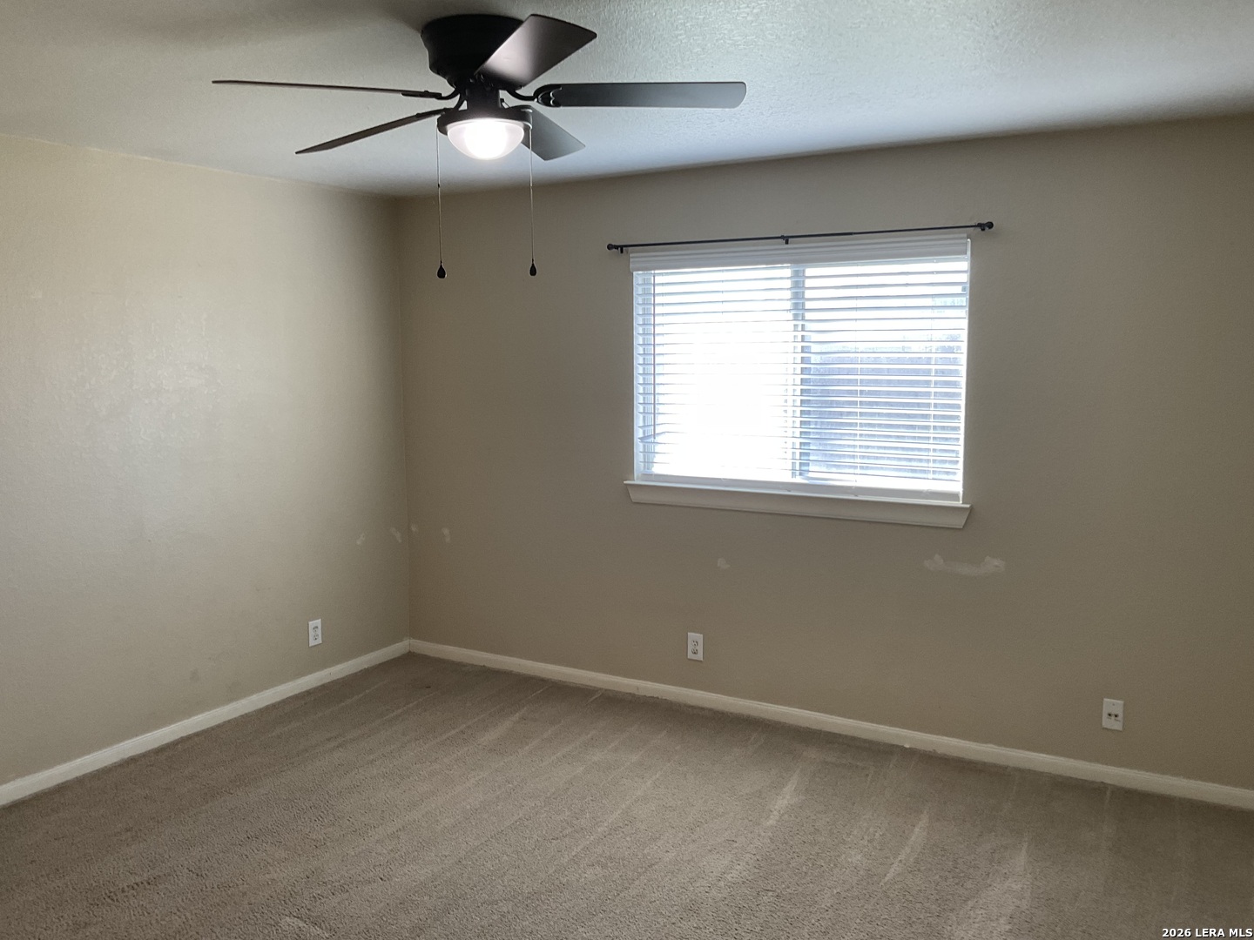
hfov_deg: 61.7
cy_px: 470
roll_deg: -0.6
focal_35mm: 29
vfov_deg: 48.2
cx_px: 627
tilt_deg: -6.0
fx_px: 1051
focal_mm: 3
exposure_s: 1/60
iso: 40
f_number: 1.8
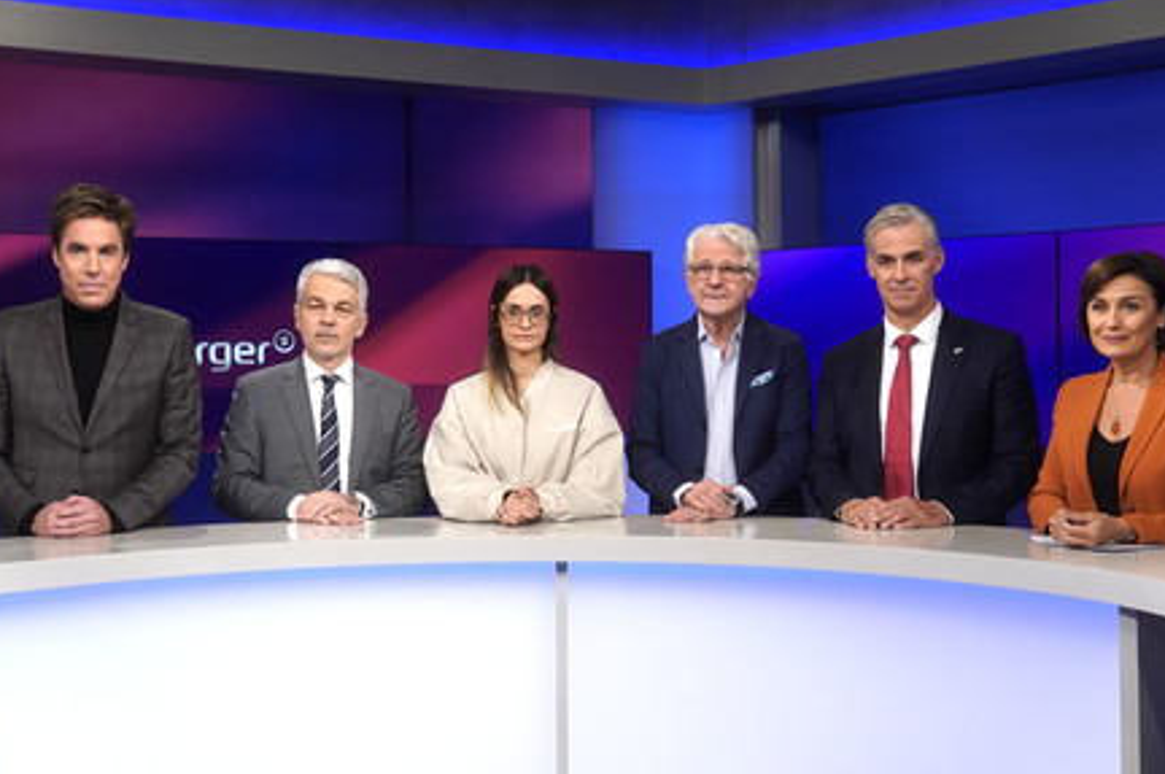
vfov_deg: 28.6
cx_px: 578
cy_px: 383
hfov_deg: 42.0
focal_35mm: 47
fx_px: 1519
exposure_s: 1/250
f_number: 2.8
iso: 640
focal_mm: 30
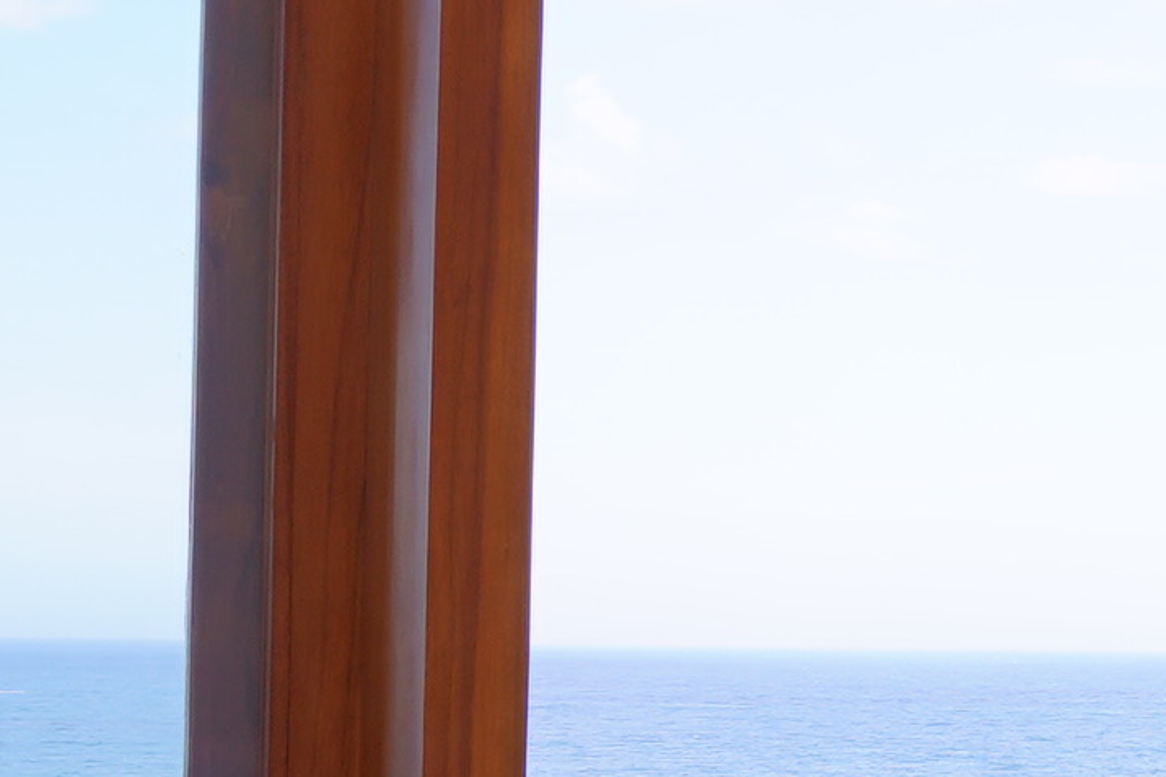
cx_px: 1946
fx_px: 3562
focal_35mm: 110
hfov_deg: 16.3
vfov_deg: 12.4
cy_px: 531
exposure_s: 1/125
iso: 160
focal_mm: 20
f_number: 8
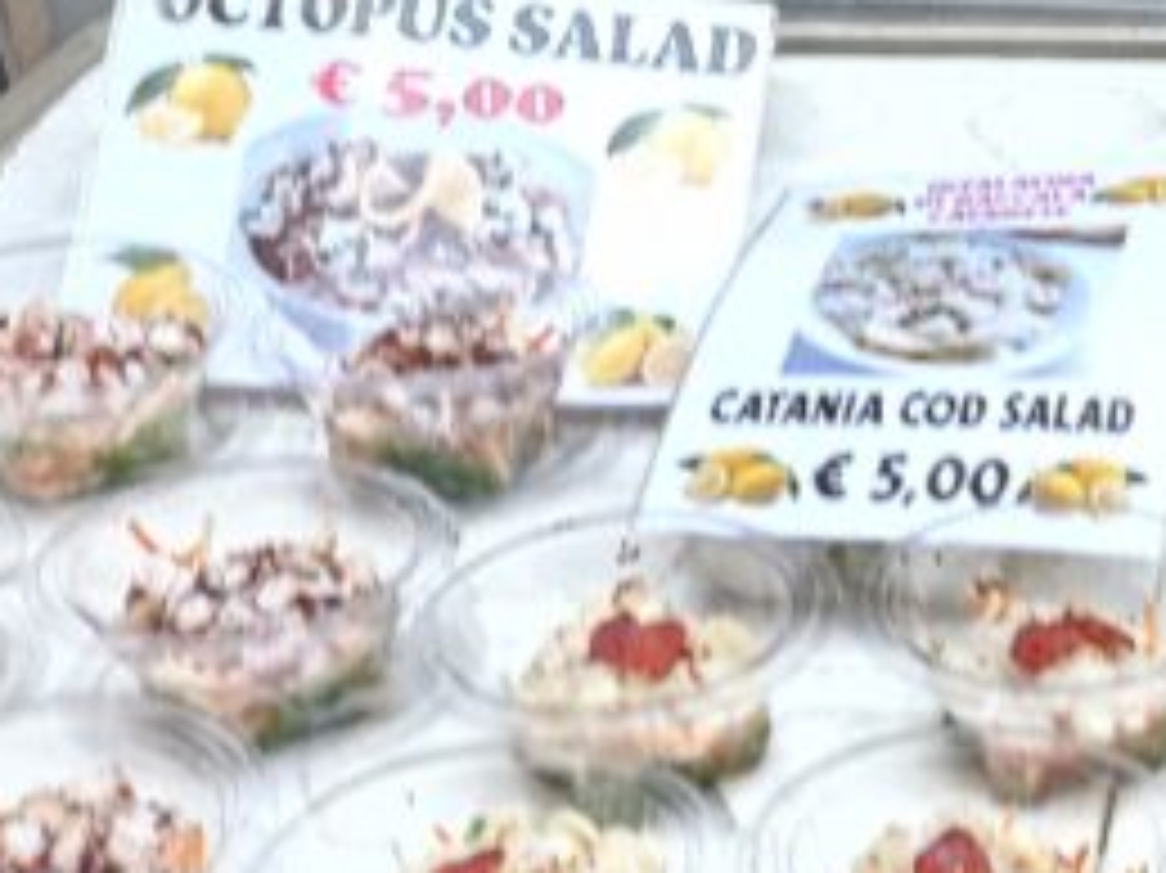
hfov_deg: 20.3
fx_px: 3064
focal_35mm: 91
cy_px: 639
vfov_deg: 16.2
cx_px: 1360
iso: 80
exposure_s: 1/180
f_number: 1.7
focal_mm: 6.25
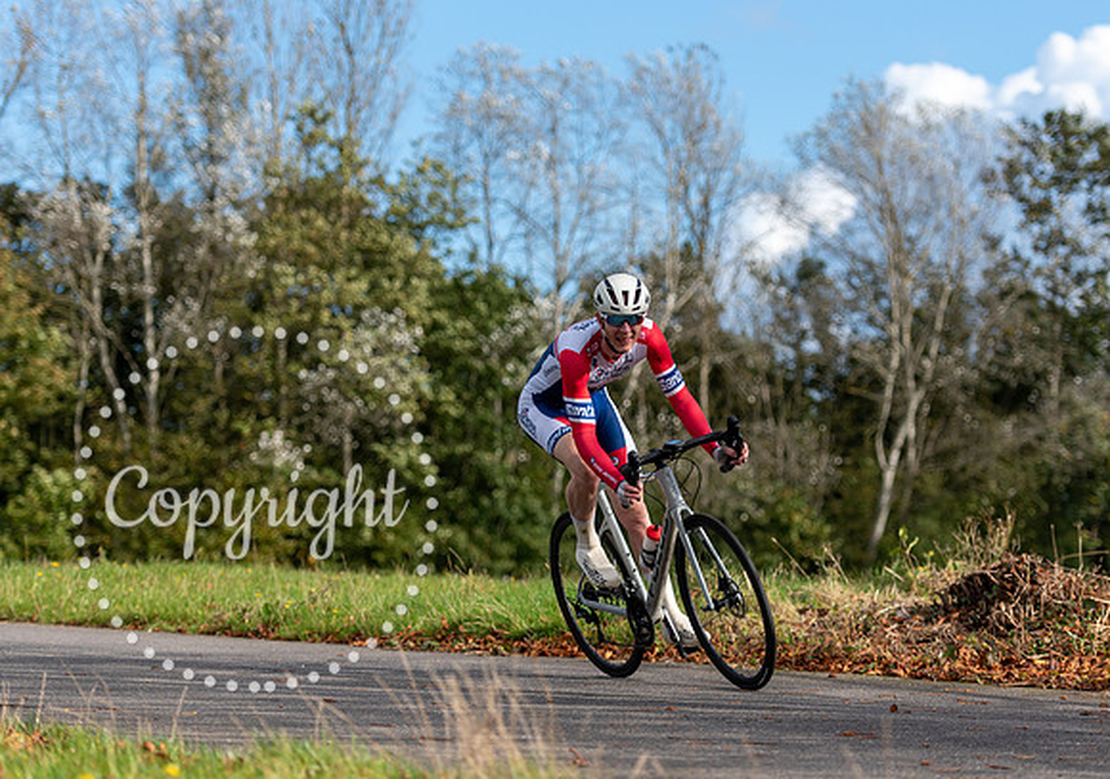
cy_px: 389
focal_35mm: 126
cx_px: 590
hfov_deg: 15.9
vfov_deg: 11.2
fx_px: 3962
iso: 160
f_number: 2.8
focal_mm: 98
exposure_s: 1/2500
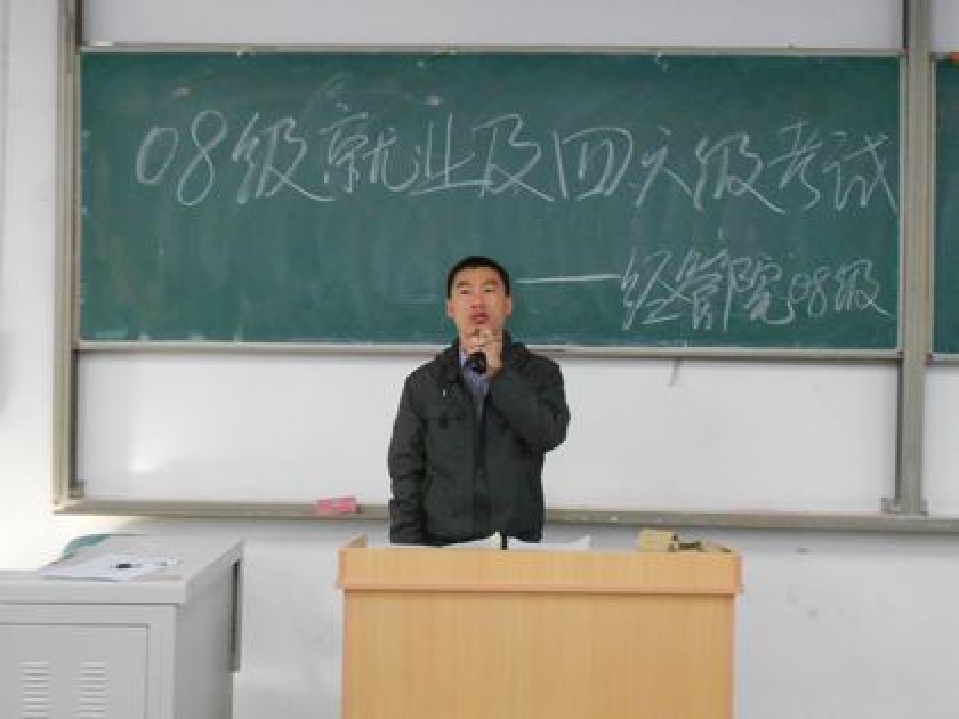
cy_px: 360
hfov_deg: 38.9
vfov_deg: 29.7
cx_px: 480
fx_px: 1357
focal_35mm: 49
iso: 800
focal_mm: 8.8
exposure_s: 1/40
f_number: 4.5
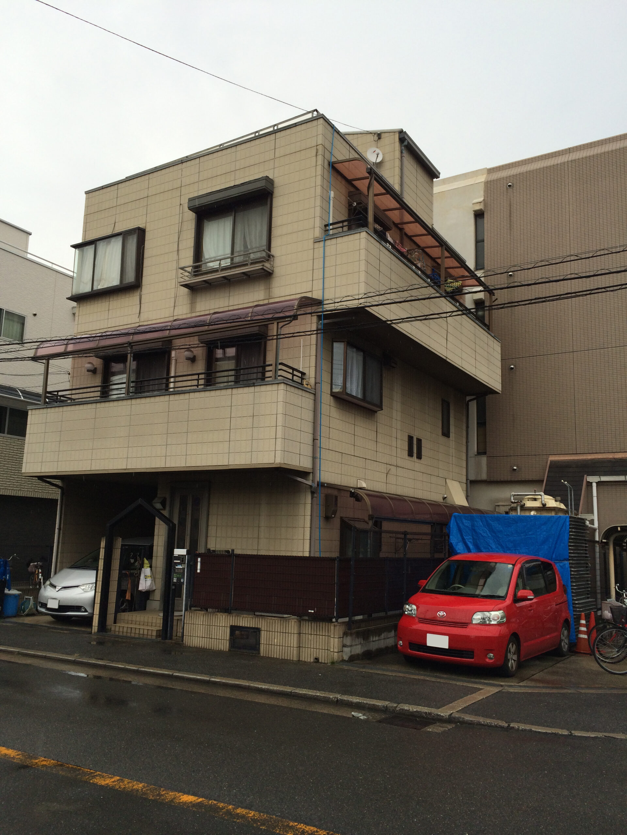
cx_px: 314
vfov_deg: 60.0
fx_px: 725
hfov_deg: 46.8
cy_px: 418
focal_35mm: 30
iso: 32
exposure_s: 1/526
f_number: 2.2
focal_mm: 4.12
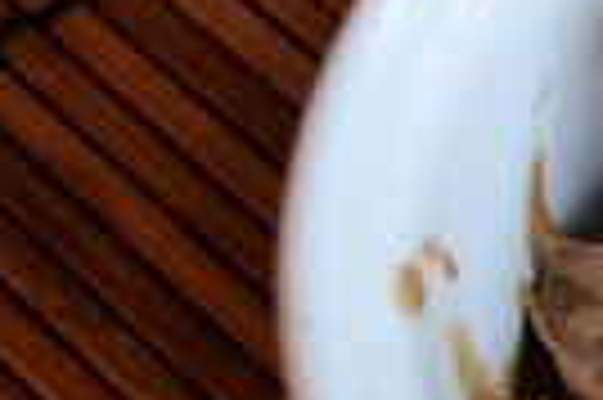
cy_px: 301
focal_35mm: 112
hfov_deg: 15.9
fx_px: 1874
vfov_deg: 12.2
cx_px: 1044
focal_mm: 20
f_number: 3.8
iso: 720
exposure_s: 1/15
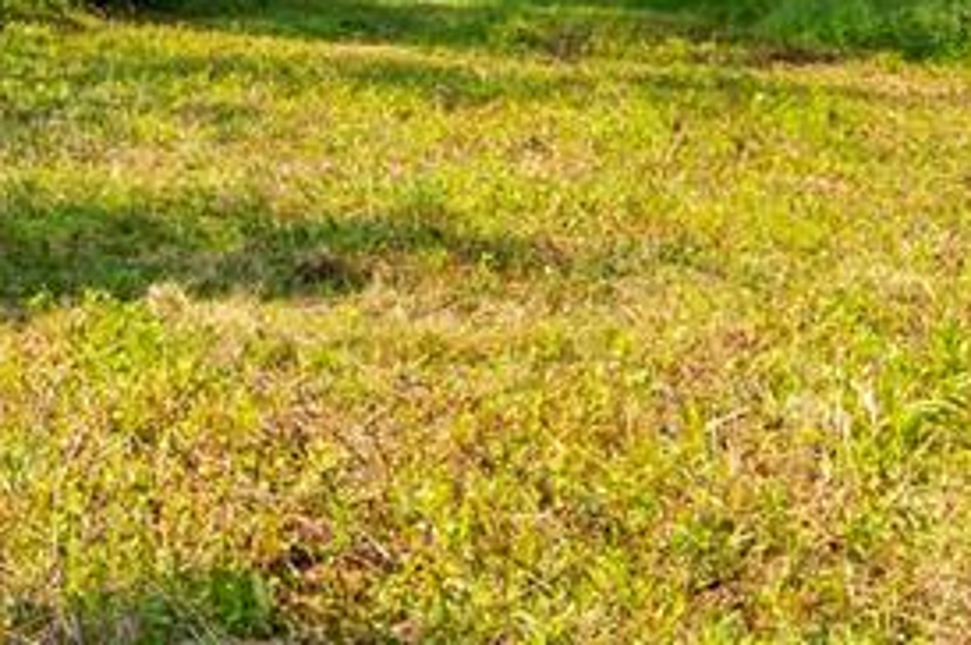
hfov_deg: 15.6
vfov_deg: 10.2
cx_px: 276
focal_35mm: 131
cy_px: -239
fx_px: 3529
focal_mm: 35
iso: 200
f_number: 11
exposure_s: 1/80
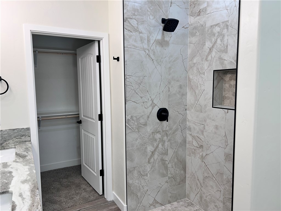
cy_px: 106
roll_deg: +0.6
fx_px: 211
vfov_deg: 53.1
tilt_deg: -6.3
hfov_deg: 67.3
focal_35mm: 26
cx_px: 140
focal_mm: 5.7
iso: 32
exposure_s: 1/120
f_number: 1.5
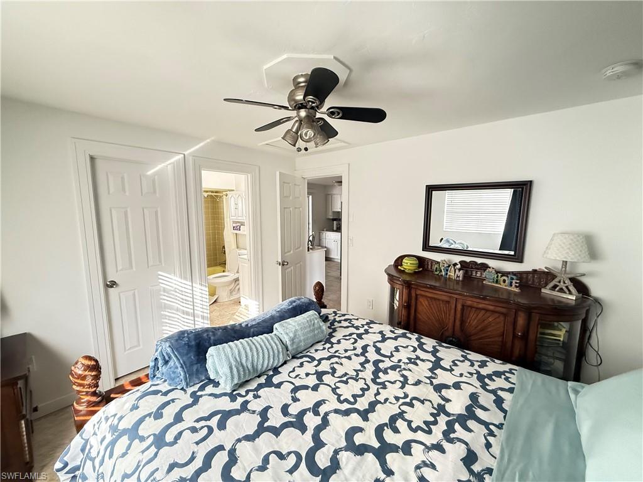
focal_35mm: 14
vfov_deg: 85.7
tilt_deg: -6.8
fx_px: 260
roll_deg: -0.1
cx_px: 322
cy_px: 241
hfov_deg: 102.1
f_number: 2.2
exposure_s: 1/60
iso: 640
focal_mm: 2.22
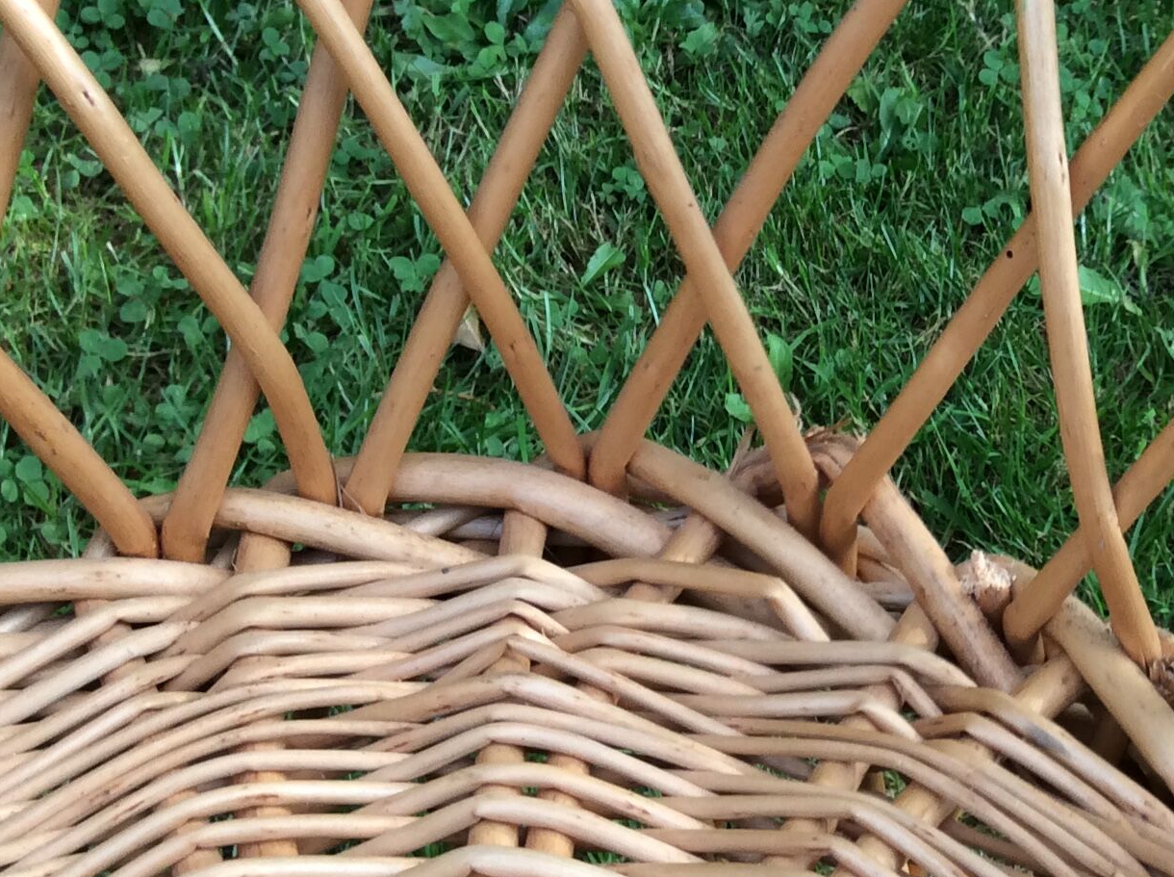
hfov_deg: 27.7
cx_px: 1013
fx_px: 2303
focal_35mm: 68
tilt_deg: -39.1
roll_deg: -2.6
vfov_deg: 21.5
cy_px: 298
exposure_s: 1/131
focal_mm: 3.3
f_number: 2.4
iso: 32
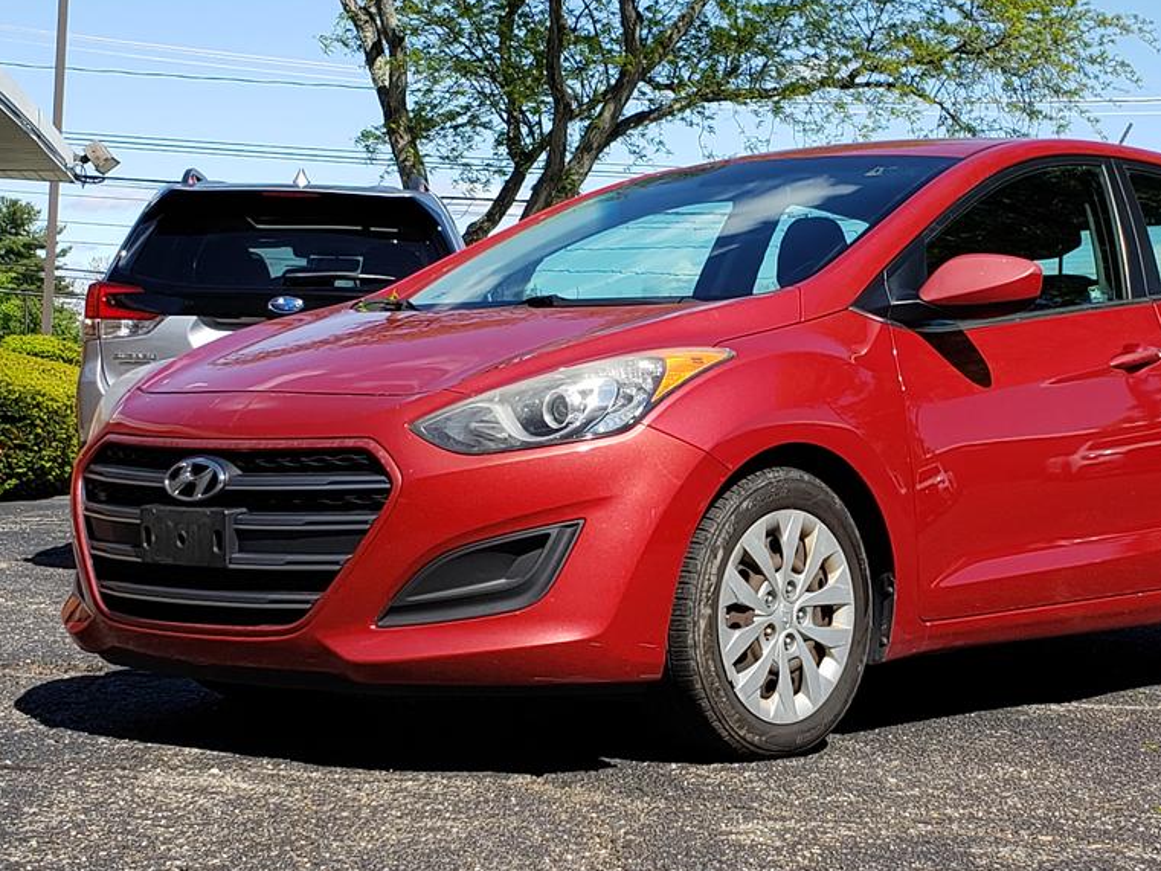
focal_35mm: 35
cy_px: 421
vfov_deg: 40.7
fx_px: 1174
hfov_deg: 51.9
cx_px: 745
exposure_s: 1/1133
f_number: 2.4
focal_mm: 4.3
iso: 50
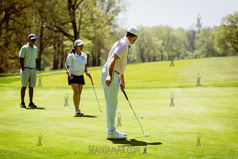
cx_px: 119
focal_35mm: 120
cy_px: 80
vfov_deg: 11.4
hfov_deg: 17.0
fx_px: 794
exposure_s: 1/800
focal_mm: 120
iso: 100
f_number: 3.5
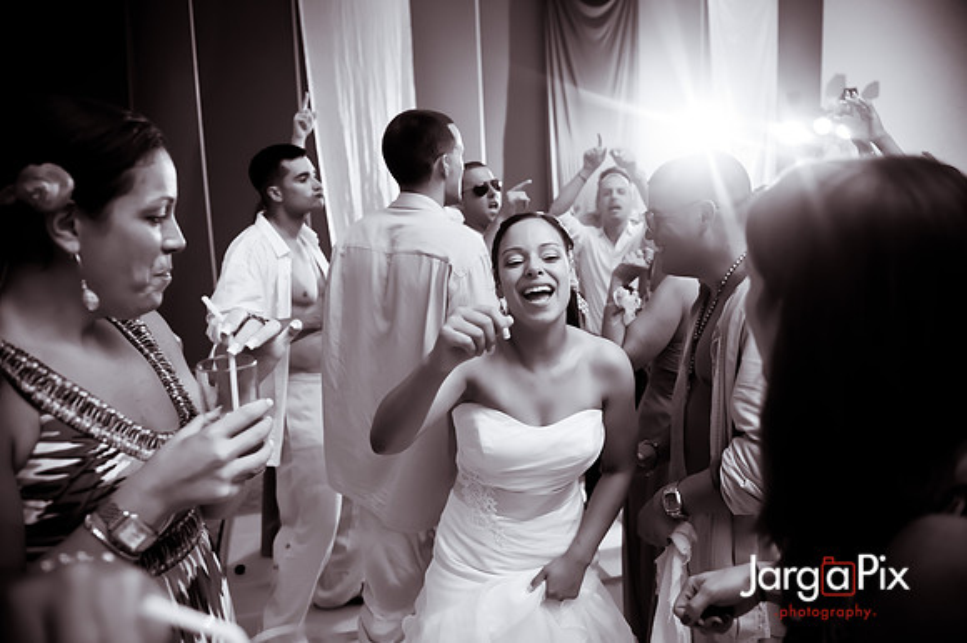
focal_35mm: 24
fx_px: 644
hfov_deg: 73.8
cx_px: 484
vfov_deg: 53.1
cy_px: 322
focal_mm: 24
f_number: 3.2
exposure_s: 1/125
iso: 1600
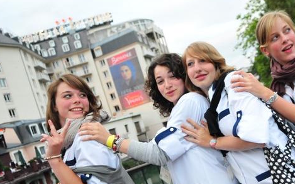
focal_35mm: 39
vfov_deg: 32.3
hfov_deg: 50.2
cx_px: 182
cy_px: 138
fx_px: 312
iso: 1250
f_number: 2.8
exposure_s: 1/400
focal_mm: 17
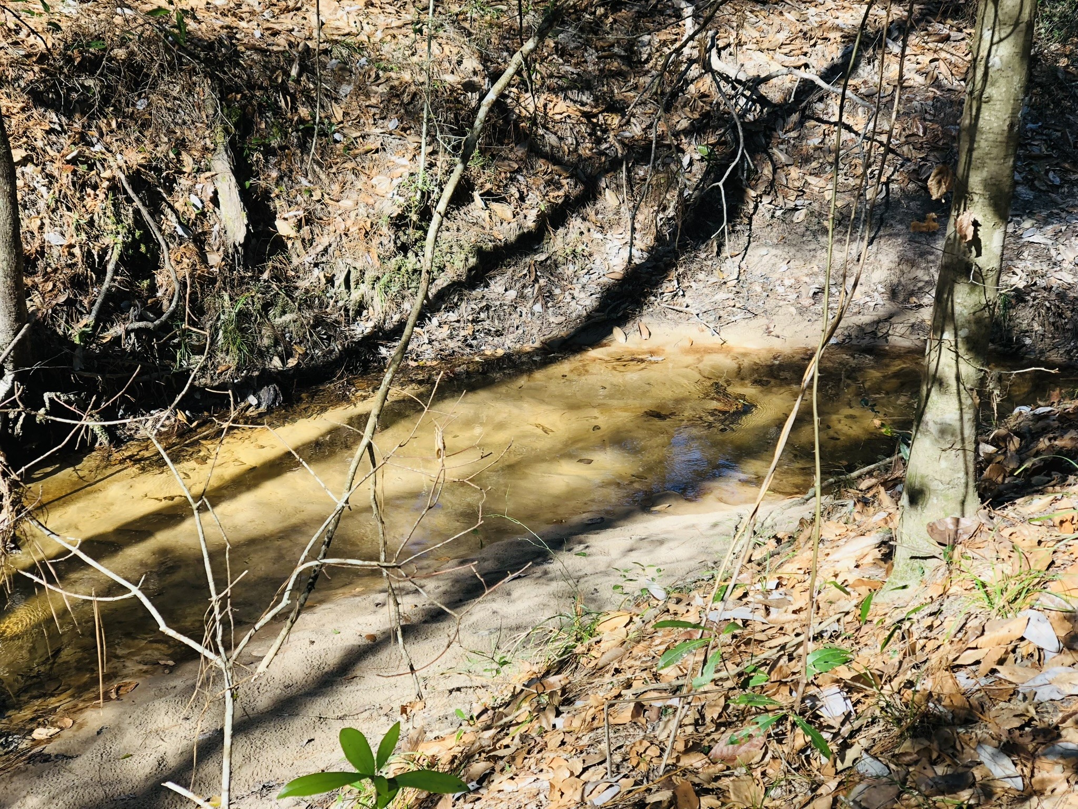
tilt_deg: -23.0
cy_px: 404
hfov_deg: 36.8
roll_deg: -0.8
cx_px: 539
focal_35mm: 52
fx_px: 1619
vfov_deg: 28.0
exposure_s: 1/139
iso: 16
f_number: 2.4
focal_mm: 6
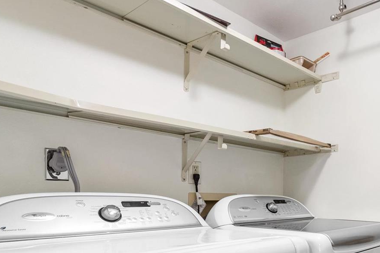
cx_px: 332
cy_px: 201
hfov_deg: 56.3
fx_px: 306
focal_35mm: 29
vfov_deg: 43.0
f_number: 6.3
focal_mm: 8
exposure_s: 1/13
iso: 400
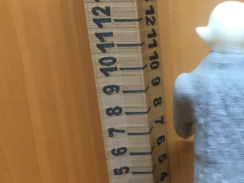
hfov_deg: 34.2
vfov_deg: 27.0
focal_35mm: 53
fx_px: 374
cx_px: 221
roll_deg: -0.9
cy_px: 144
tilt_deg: -24.0
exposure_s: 1/15
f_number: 2.2
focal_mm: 4.15
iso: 125
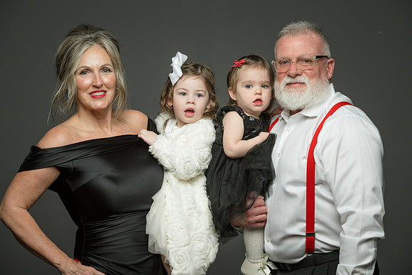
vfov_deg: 9.8
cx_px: 206
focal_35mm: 140
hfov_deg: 14.7
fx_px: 1603
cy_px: 138
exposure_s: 1/160
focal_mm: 140
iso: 400
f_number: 9
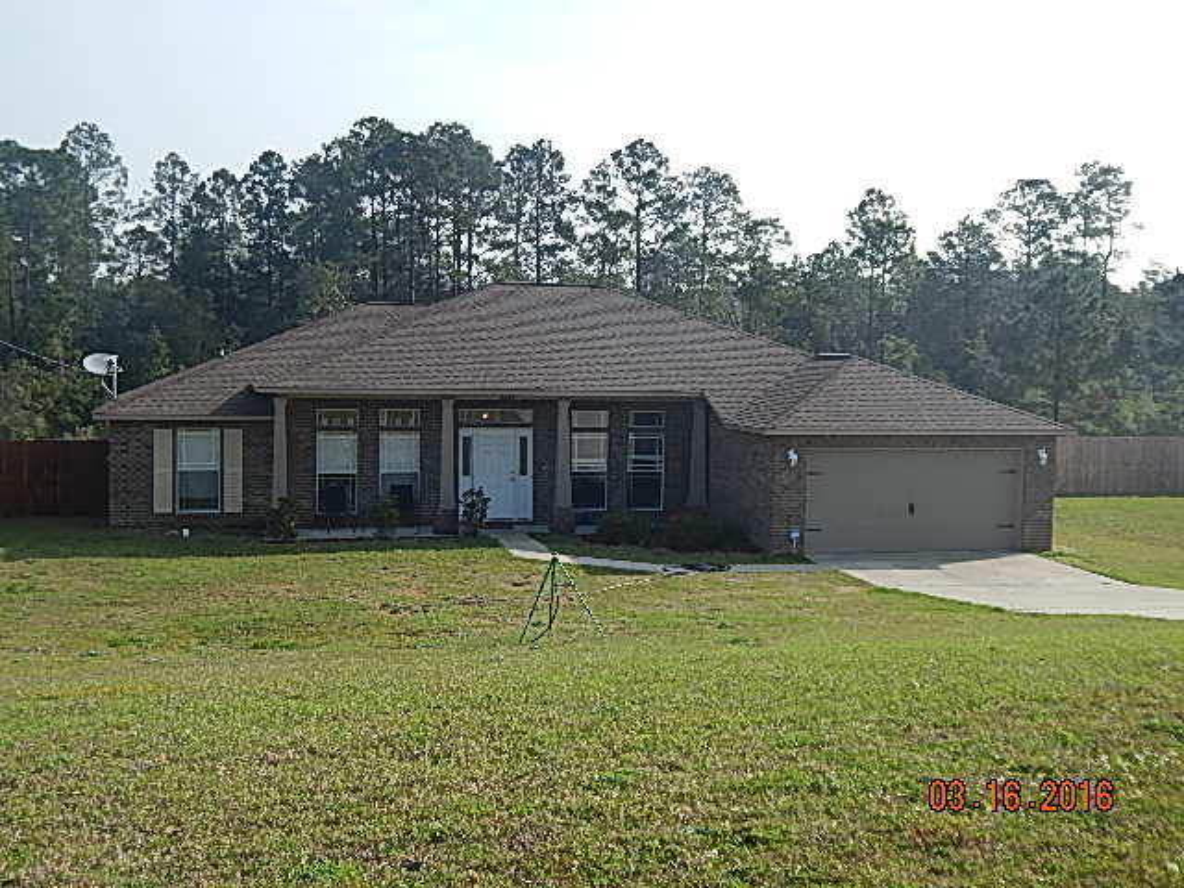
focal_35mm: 43
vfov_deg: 33.6
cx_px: 592
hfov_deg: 43.9
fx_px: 1471
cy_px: 444
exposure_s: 1/800
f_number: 3.6
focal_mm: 7.7
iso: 125
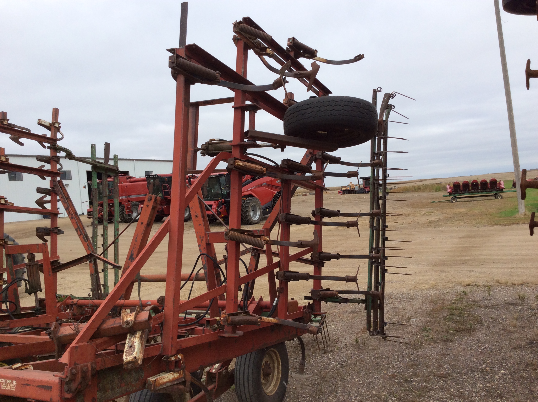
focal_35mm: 32
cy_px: 201
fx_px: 497
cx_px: 269
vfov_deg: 44.1
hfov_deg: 56.9
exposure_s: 1/578
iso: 32
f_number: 2.4
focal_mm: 3.3
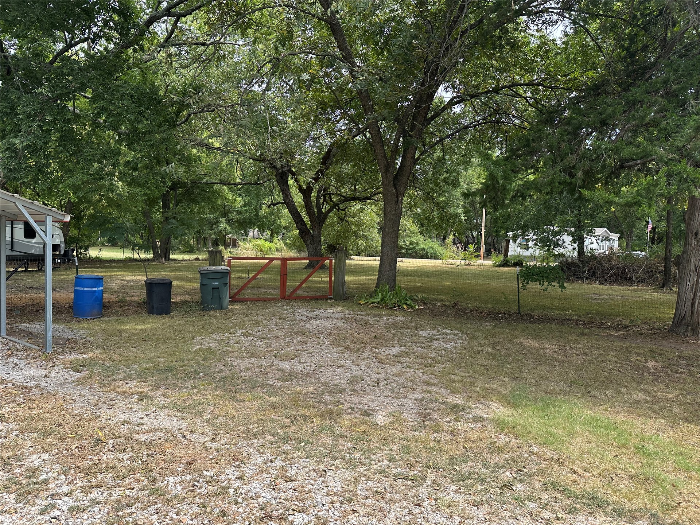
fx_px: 485
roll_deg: -0.9
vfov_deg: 56.8
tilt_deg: -3.5
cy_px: 262
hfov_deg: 71.6
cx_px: 350
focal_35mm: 24
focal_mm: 6.86
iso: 80
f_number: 1.78
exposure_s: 1/971
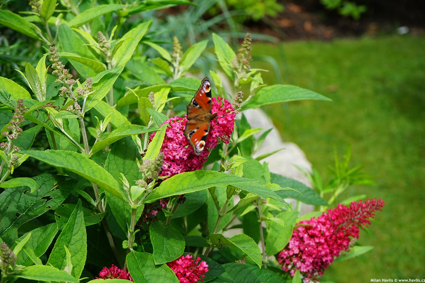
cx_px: 211
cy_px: 140
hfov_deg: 28.5
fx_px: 838
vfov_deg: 19.2
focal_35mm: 71
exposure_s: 1/125
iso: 100
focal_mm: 70
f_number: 9
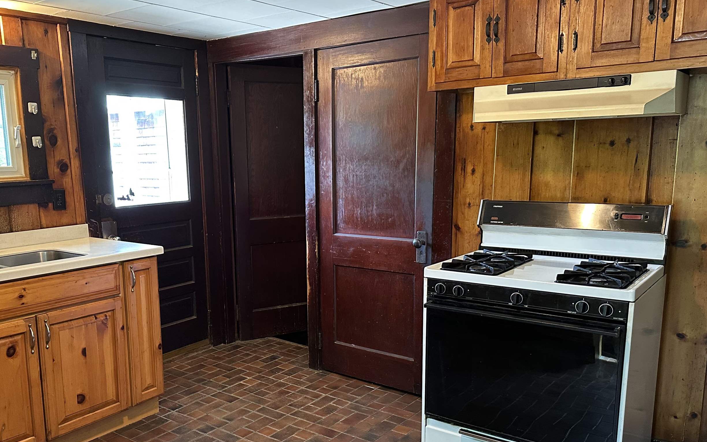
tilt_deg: -11.0
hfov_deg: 59.2
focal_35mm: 32
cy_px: 267
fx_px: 617
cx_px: 282
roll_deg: +1.5
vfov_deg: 39.2
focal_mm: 6.86
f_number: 1.78
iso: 500
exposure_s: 1/60
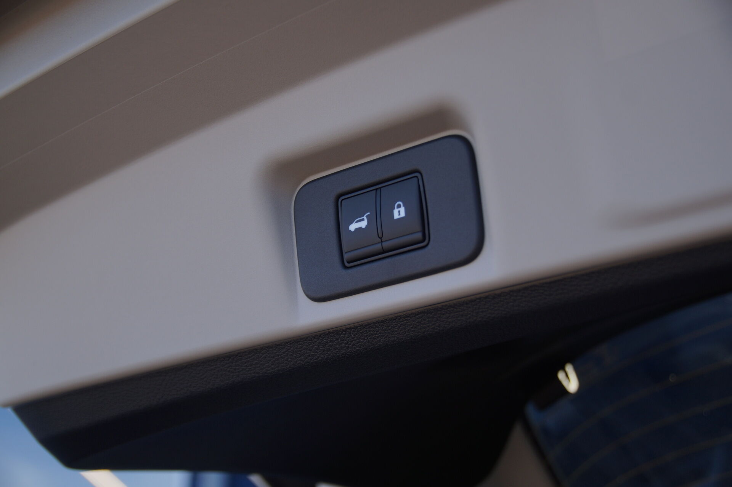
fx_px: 1372
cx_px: 366
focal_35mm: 68
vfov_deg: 20.1
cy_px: 244
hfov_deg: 29.9
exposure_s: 1/160
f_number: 5
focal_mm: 45
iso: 100
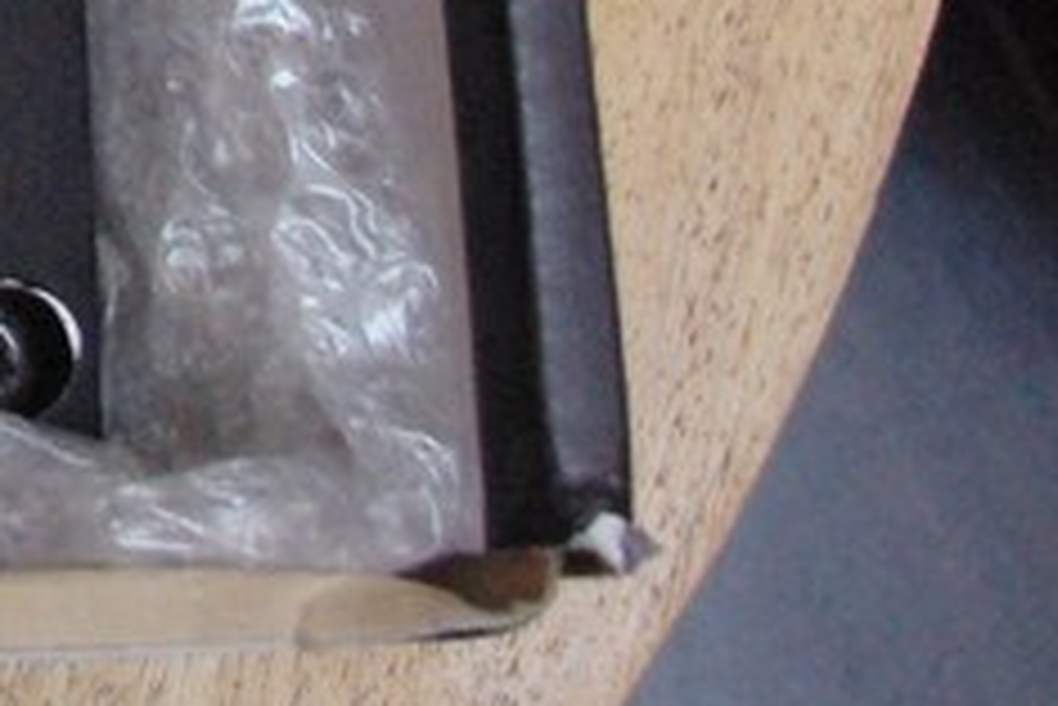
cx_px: -1213
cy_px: -967
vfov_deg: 7.7
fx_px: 4881
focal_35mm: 166
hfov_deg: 11.0
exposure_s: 1/8
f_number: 5.6
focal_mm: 23.13
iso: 1600
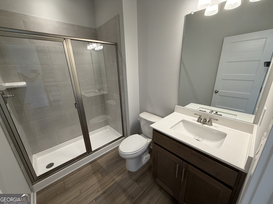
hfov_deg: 102.1
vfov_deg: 85.7
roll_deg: +2.2
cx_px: 136
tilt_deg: -18.0
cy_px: 102
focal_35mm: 14
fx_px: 110
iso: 200
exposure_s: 1/120
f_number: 2.2
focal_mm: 2.22
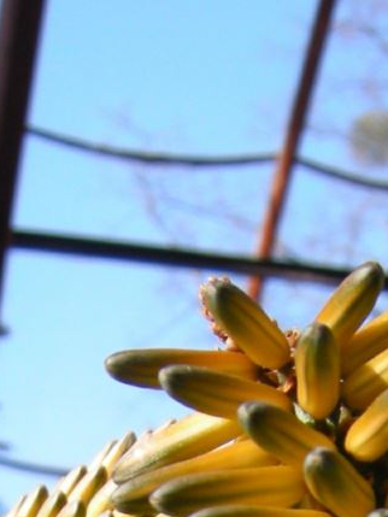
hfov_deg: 9.1
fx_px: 2435
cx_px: 196
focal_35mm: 163
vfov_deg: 11.0
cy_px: 1051
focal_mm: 7.5
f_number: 4.3
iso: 64
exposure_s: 1/138
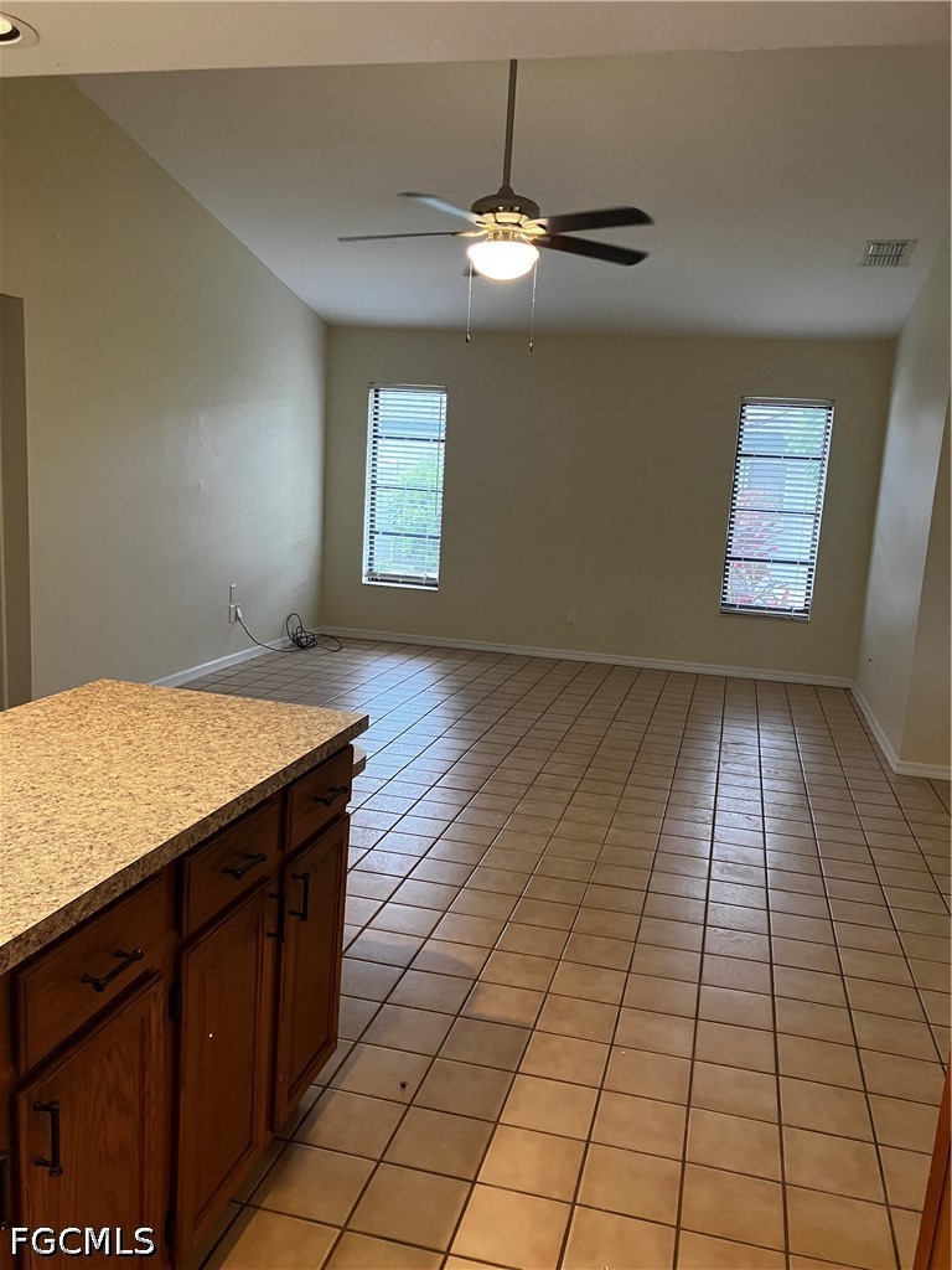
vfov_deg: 63.4
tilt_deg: -9.6
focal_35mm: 28
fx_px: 1027
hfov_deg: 49.7
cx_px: 476
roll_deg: -3.5
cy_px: 635
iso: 250
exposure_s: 1/60
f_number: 1.8
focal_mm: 3.99
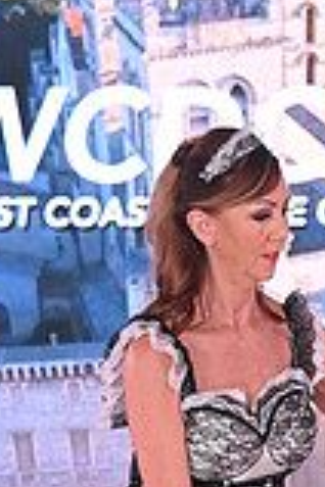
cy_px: 631
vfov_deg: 5.4
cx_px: 449
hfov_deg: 3.6
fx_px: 5173
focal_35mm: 382
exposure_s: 1/200
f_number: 5
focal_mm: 105
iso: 2000
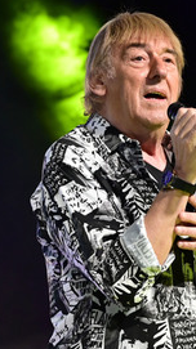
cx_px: 159
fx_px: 3065
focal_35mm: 331
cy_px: 178
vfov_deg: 6.5
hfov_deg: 3.7
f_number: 3.2
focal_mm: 190
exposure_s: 1/320
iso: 3200
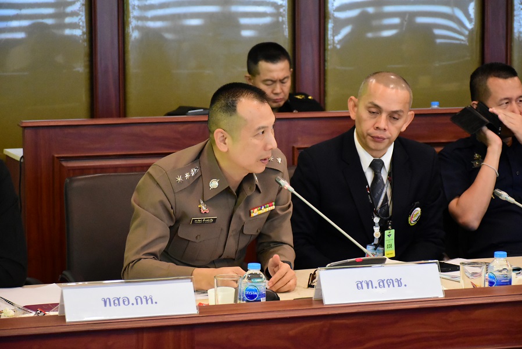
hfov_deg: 18.2
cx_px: 261
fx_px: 1632
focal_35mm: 112
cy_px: 174
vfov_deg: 12.2
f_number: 5
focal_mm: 75
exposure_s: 1/125
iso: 6400
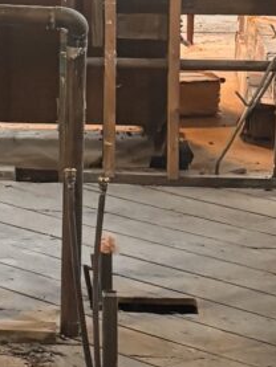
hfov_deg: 7.5
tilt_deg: -7.2
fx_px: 2040
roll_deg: -0.3
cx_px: -263
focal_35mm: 192
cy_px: -29
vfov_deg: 10.2
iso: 320
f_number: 1.6
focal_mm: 5.96
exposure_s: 1/60
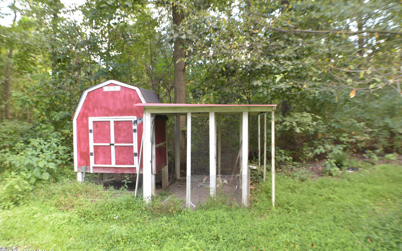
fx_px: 405
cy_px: 130
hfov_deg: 52.7
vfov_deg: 34.4
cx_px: 200
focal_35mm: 37
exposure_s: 1/40
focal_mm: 24
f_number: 7.1
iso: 640
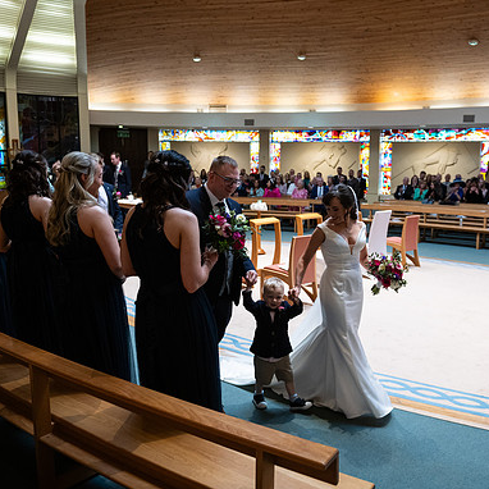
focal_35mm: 31
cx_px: 302
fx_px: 495
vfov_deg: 52.5
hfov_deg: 52.0
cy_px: 246
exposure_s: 1/160
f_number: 3.5
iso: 1000
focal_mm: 24
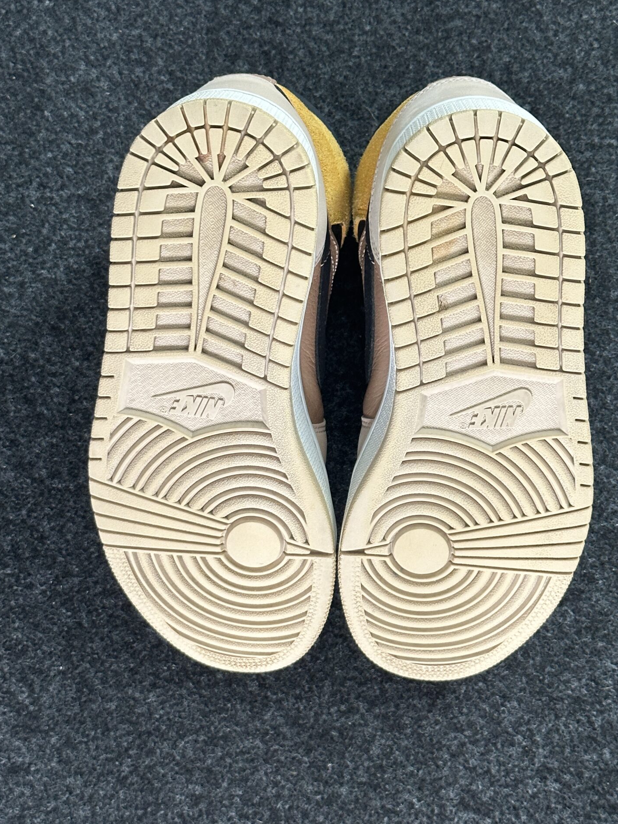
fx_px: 1547
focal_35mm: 65
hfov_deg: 22.6
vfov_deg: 29.8
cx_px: 353
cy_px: 435
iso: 200
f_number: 1.78
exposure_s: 1/50
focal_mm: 6.86
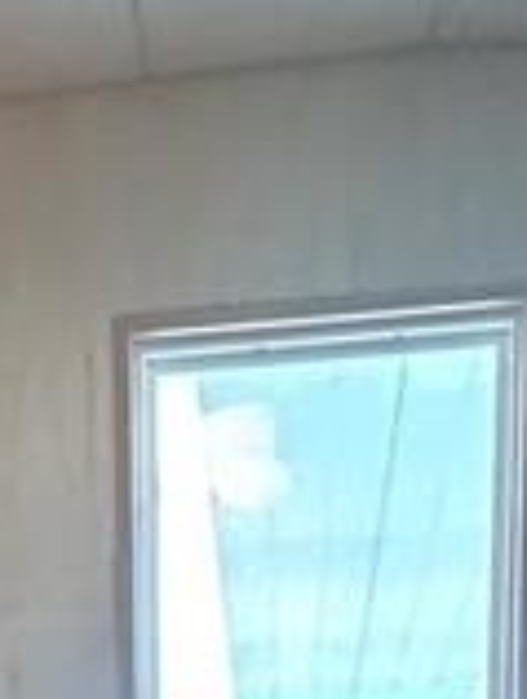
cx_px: -106
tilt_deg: -15.2
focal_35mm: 106
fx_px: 2146
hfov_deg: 13.6
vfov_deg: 14.6
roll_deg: +2.6
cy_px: 1486
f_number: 2.2
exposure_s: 1/60
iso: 1000
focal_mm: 2.22
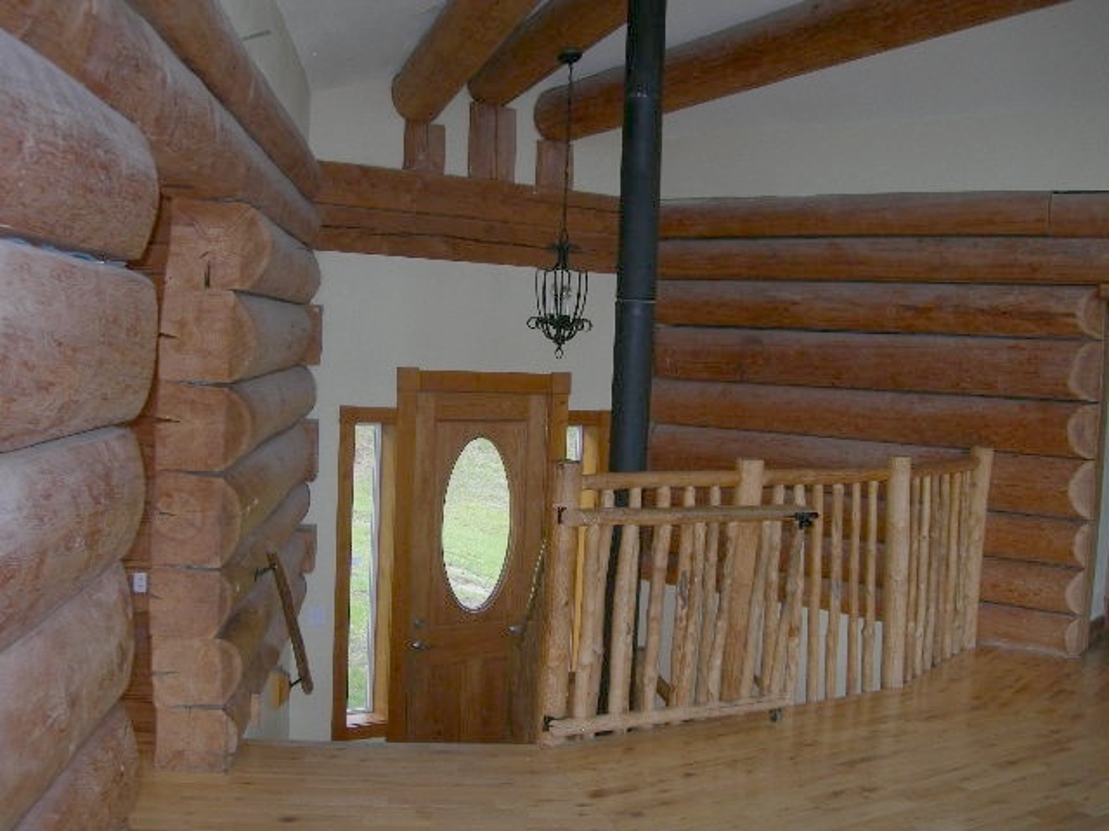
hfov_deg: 49.0
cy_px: 416
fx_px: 1217
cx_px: 554
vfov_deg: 37.7
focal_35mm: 38
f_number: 2.8
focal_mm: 7.8
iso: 50
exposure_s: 1/60.1
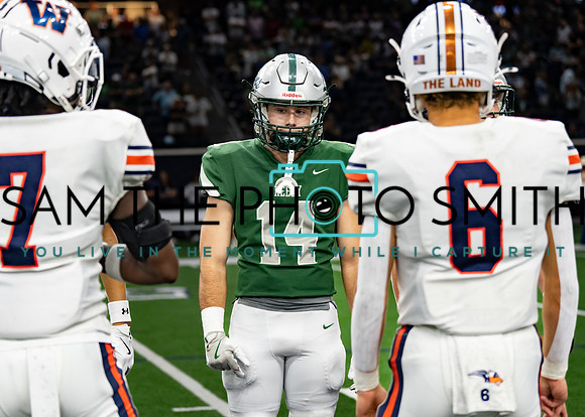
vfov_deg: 15.0
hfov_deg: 20.8
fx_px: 1590
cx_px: 272
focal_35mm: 96
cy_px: 177
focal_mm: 75
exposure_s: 1/320
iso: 1000
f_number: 2.8
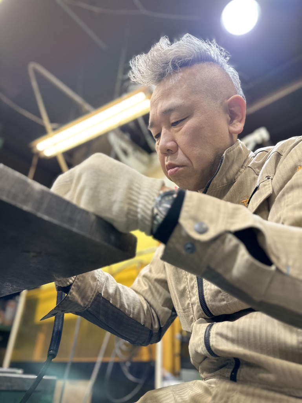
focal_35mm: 24
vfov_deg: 71.6
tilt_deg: +32.9
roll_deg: -2.0
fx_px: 279
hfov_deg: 56.9
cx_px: 151
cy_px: 202
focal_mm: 6.86
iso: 160
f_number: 1.78
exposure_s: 1/60
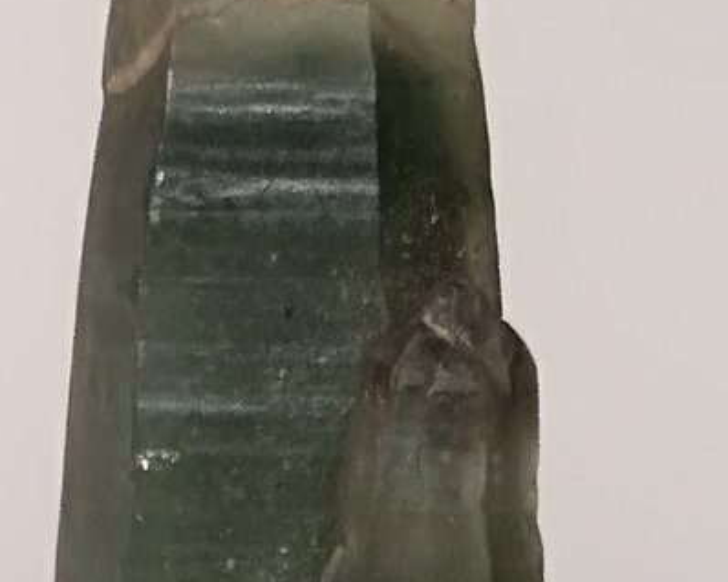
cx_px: 395
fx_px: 2197
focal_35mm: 102
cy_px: 1129
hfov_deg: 18.8
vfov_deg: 13.2
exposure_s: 1/136
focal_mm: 3.54
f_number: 2
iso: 100
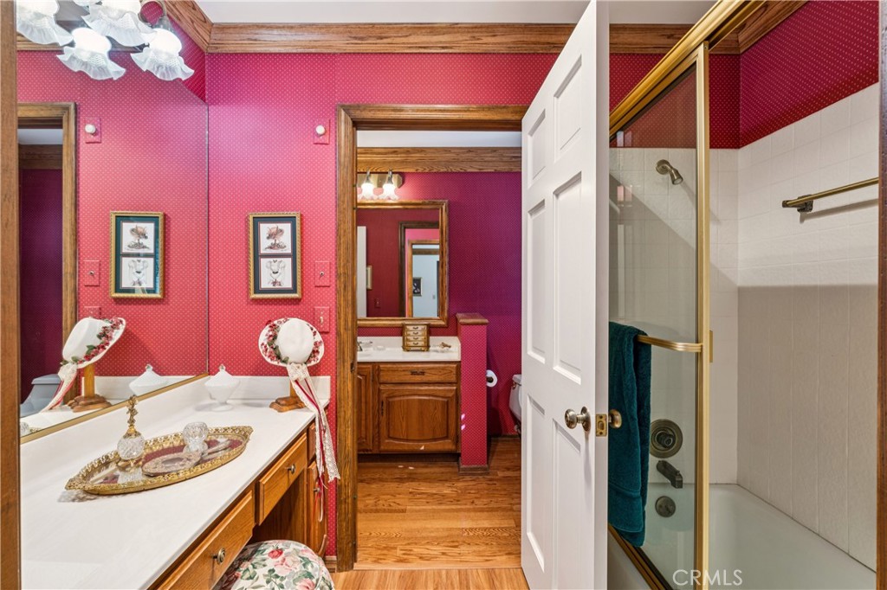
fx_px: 419
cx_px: 444
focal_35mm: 17
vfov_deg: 70.4
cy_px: 295
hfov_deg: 93.3
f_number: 13
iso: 100
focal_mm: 17
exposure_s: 1/2
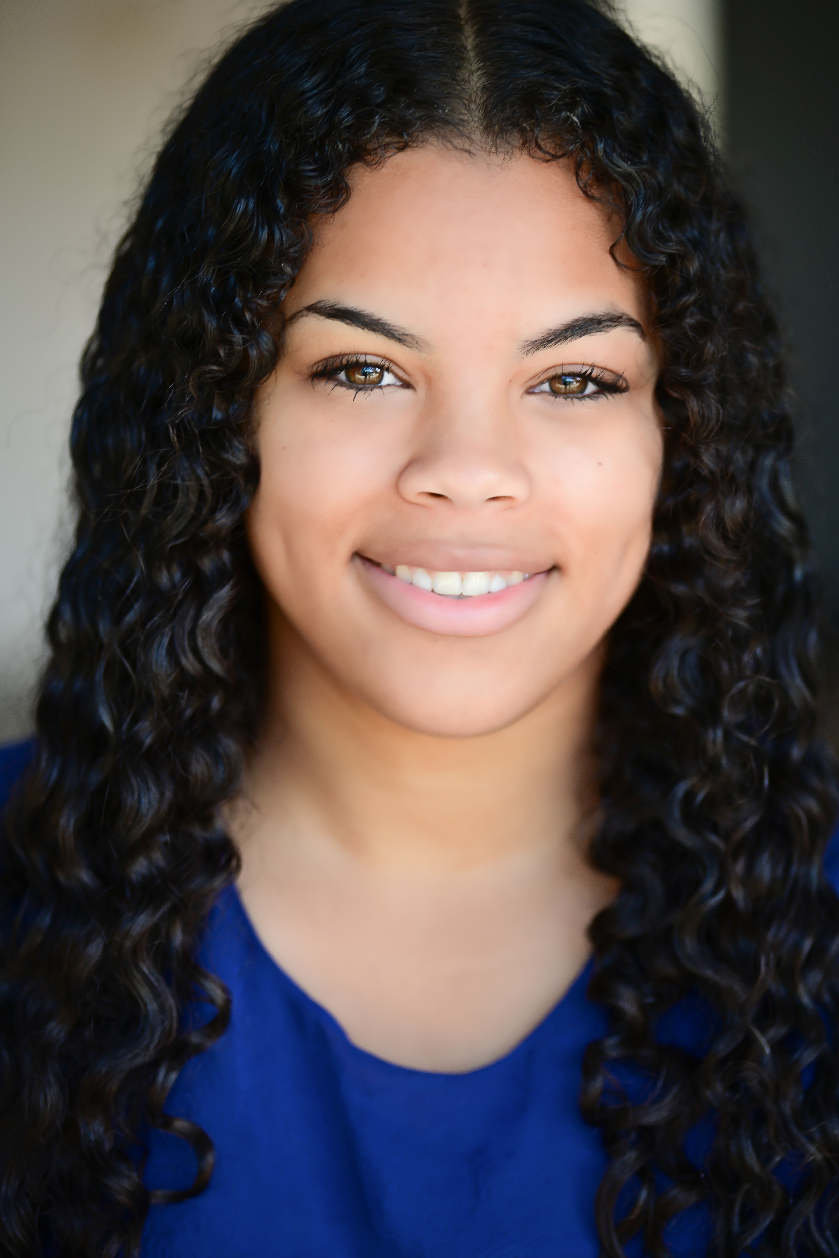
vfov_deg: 20.0
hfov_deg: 13.4
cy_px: 629
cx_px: 420
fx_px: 3565
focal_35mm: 102
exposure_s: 1/80
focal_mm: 102
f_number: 3.2
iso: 80
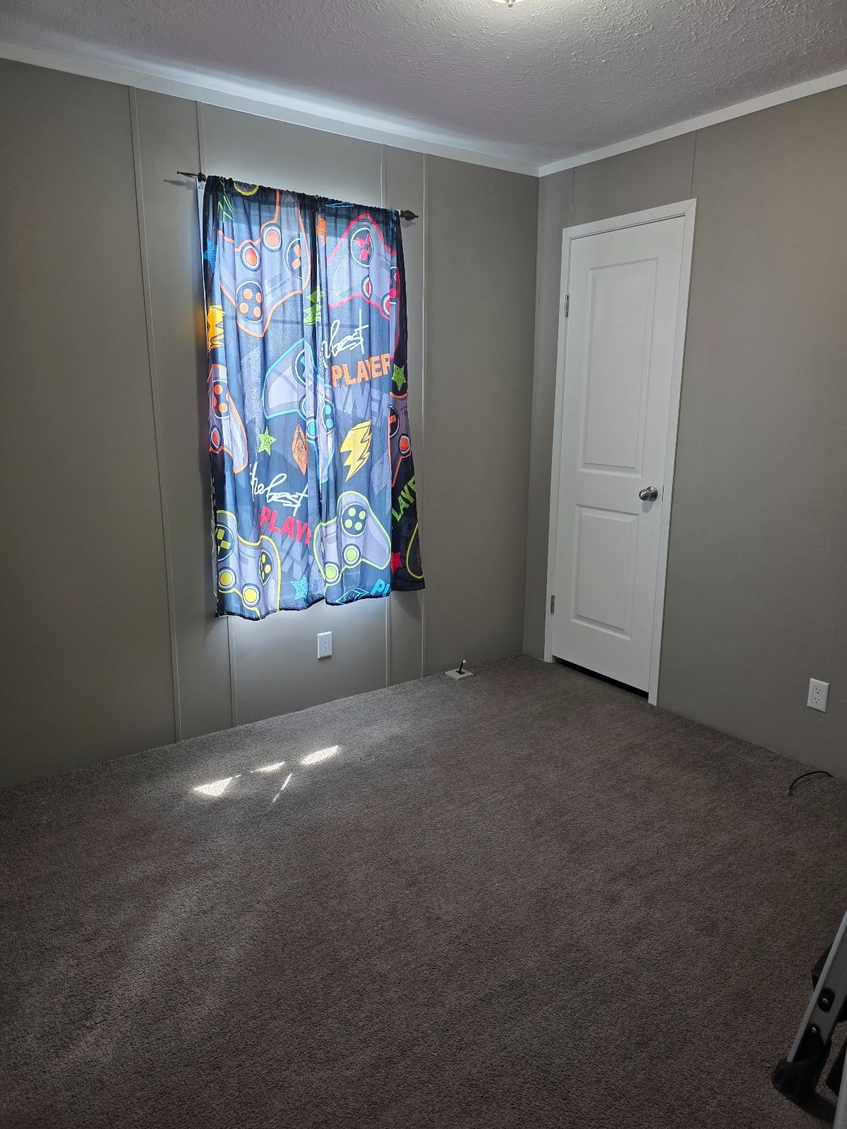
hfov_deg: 58.9
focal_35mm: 23
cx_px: 424
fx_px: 750
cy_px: 564
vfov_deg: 73.9
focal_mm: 6.3
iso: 200
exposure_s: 1/120
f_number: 1.7
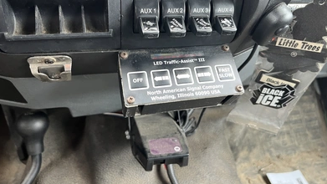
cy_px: 71
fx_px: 251
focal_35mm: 29
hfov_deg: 66.1
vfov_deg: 40.0
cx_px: 162
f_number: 1.6
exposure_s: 1/60
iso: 160
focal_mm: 5.1
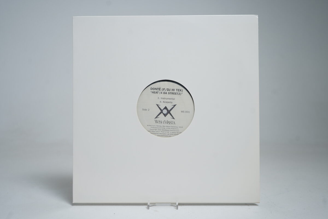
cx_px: 164
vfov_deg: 40.0
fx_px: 301
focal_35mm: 33
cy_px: 110
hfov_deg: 57.2
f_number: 5
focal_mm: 33
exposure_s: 1/10
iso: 64
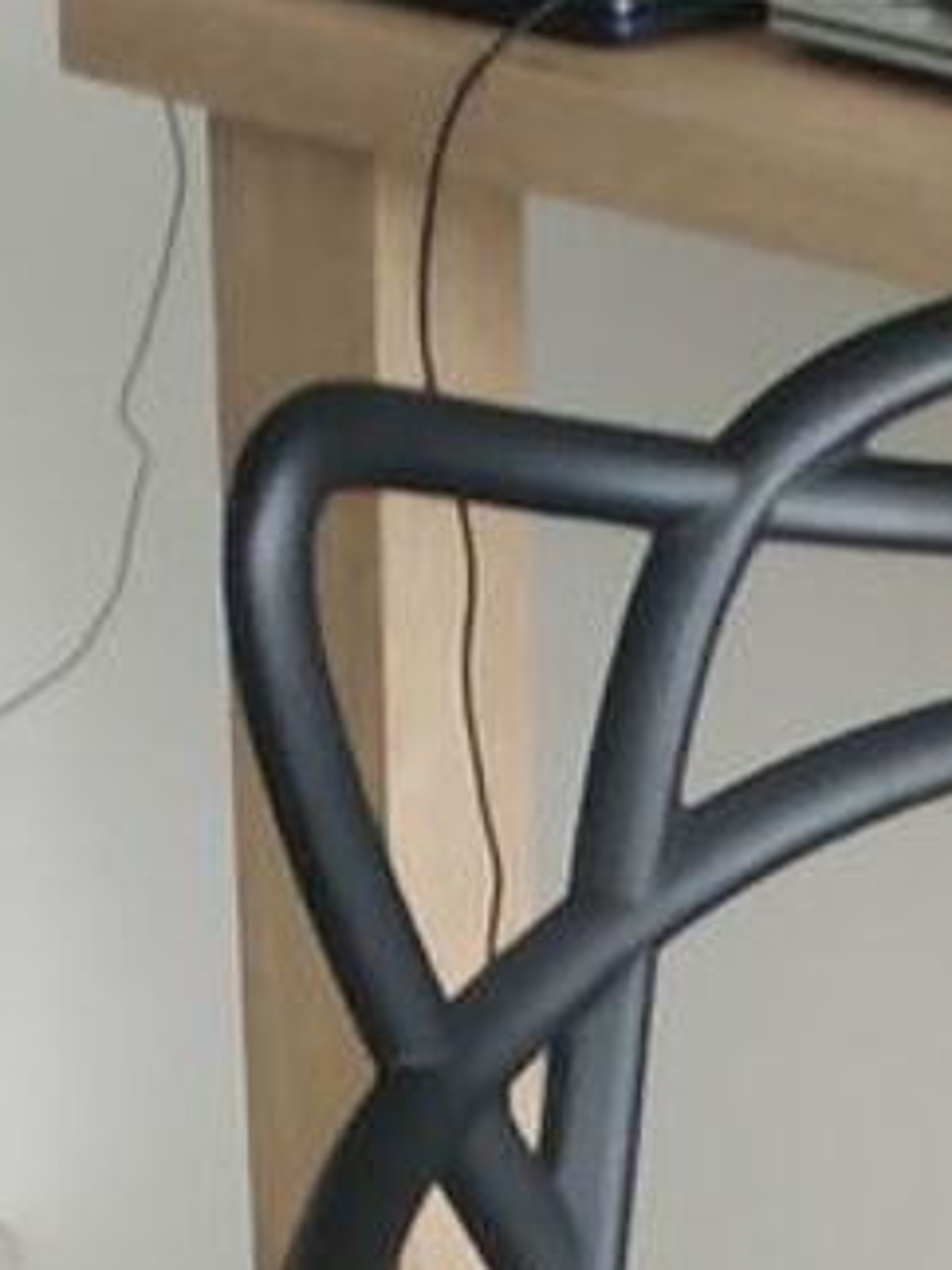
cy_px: 2239
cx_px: 1459
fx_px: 3633
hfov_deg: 13.9
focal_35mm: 99
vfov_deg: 16.7
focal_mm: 3.94
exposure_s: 1/20
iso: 400
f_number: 1.9
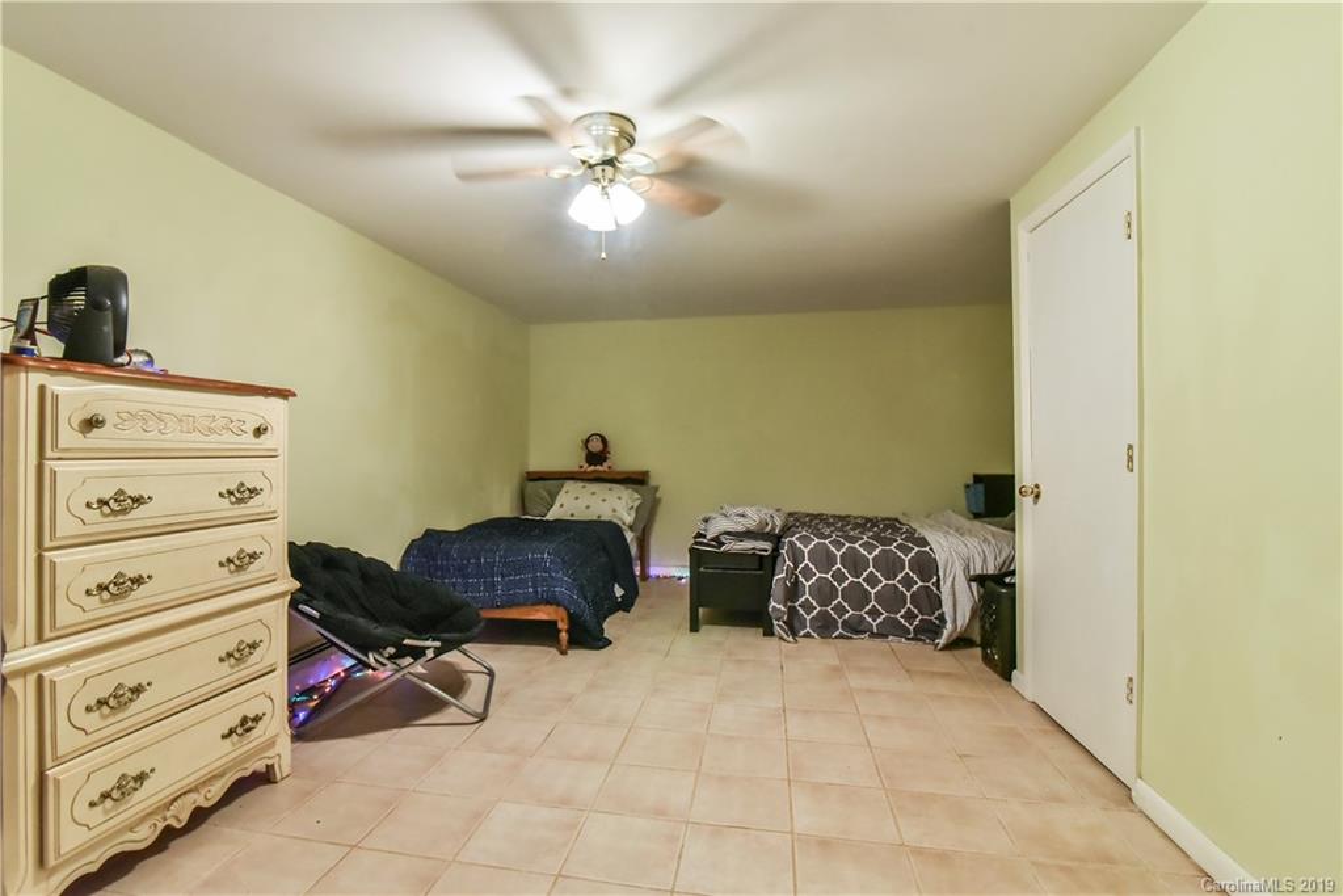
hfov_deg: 96.7
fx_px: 597
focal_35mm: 16
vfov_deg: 73.8
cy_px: 448
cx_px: 672
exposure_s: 1/60
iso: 4000
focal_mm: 16
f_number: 8
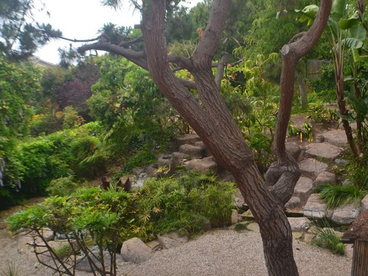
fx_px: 553
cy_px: 112
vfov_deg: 28.0
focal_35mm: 52
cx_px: 245
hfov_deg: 36.4
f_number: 5.6
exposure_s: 1/100
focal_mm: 22
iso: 100
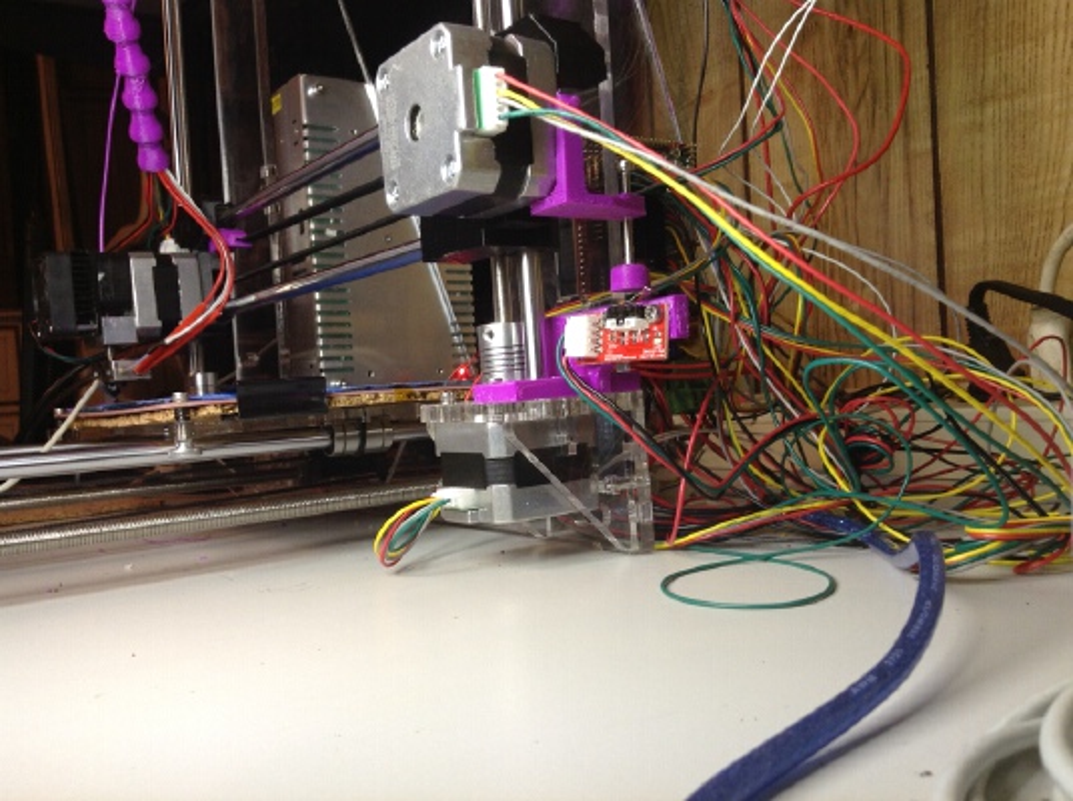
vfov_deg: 42.8
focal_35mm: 33
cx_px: 536
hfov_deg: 55.4
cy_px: 400
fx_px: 1021
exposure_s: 1/25
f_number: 2.4
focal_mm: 3.3
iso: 50
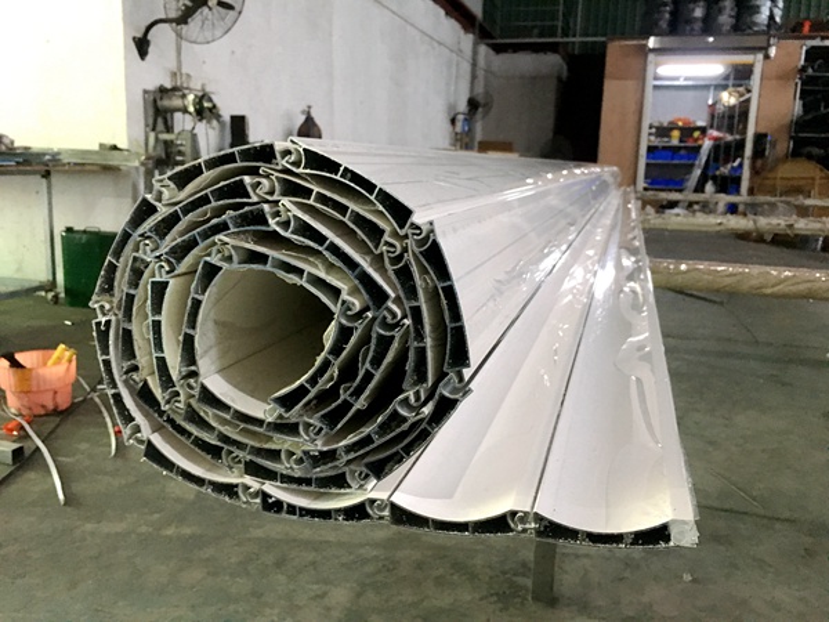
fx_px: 695
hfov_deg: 61.7
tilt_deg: -11.0
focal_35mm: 29
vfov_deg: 48.2
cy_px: 311
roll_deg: -2.0
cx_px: 414
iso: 200
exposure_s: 1/17
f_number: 2.2
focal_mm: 4.15
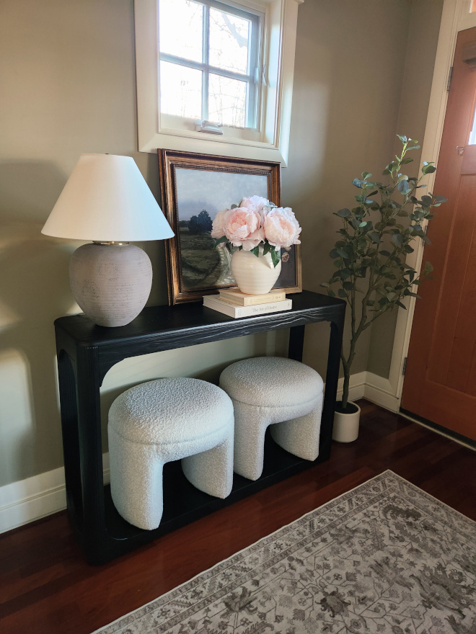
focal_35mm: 23
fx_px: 422
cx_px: 238
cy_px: 317
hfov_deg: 58.9
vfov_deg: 73.9
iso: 500
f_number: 1.8
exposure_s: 1/40
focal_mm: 5.4
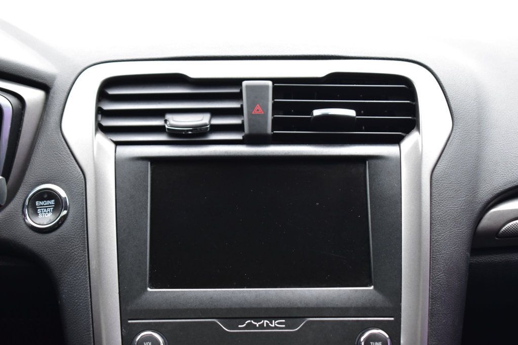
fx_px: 1079
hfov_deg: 27.0
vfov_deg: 18.2
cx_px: 259
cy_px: 172
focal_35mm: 75
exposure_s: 1/15
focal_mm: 50
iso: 560
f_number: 6.3
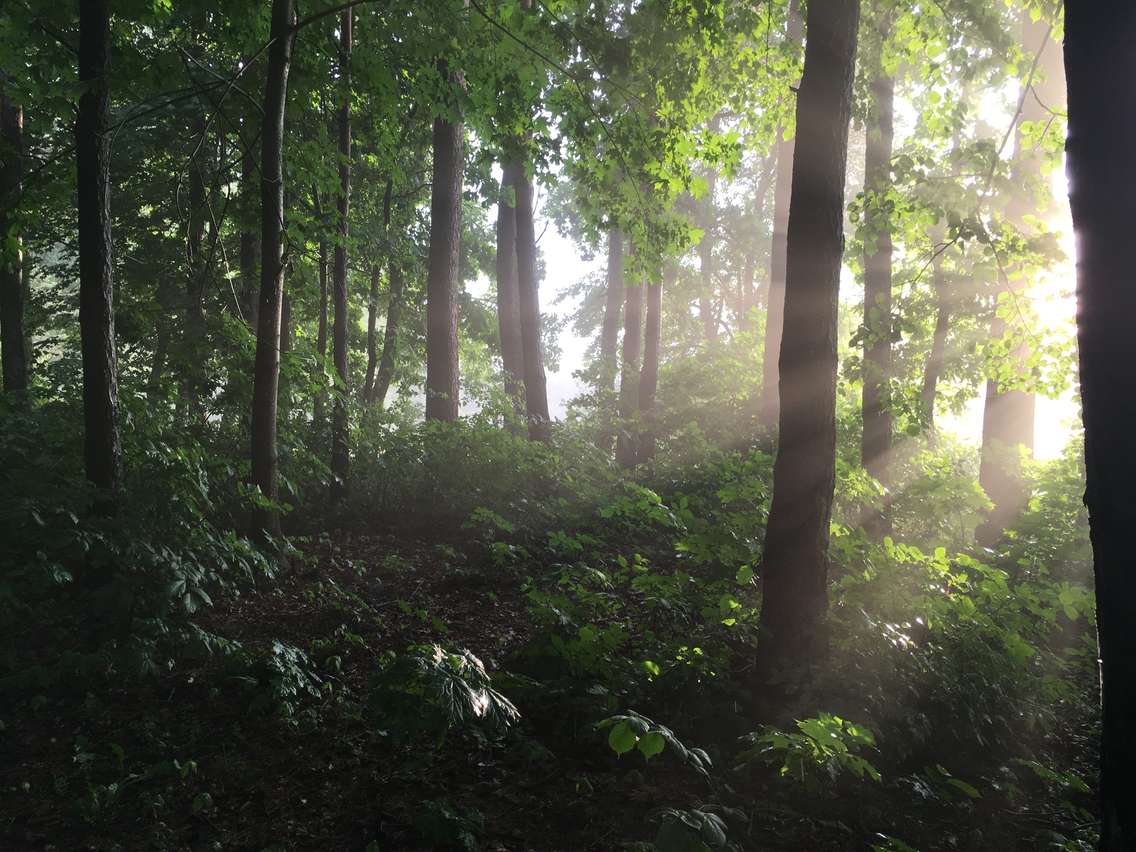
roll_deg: -2.7
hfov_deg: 61.7
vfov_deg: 48.2
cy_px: 426
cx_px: 568
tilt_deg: +1.8
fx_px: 952
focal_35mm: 29
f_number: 2.2
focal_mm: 4.15
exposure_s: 1/100
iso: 32
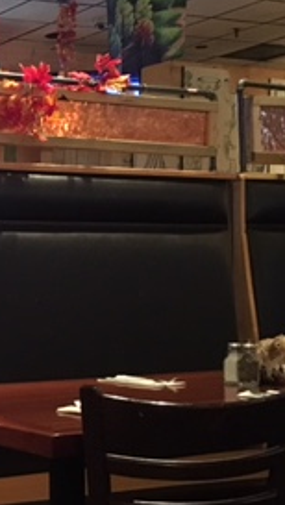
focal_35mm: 74
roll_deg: +1.2
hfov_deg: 15.0
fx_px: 992
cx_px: -157
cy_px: 309
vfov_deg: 28.5
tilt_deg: -1.3
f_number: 2.2
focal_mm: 4.15
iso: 320
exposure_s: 1/15
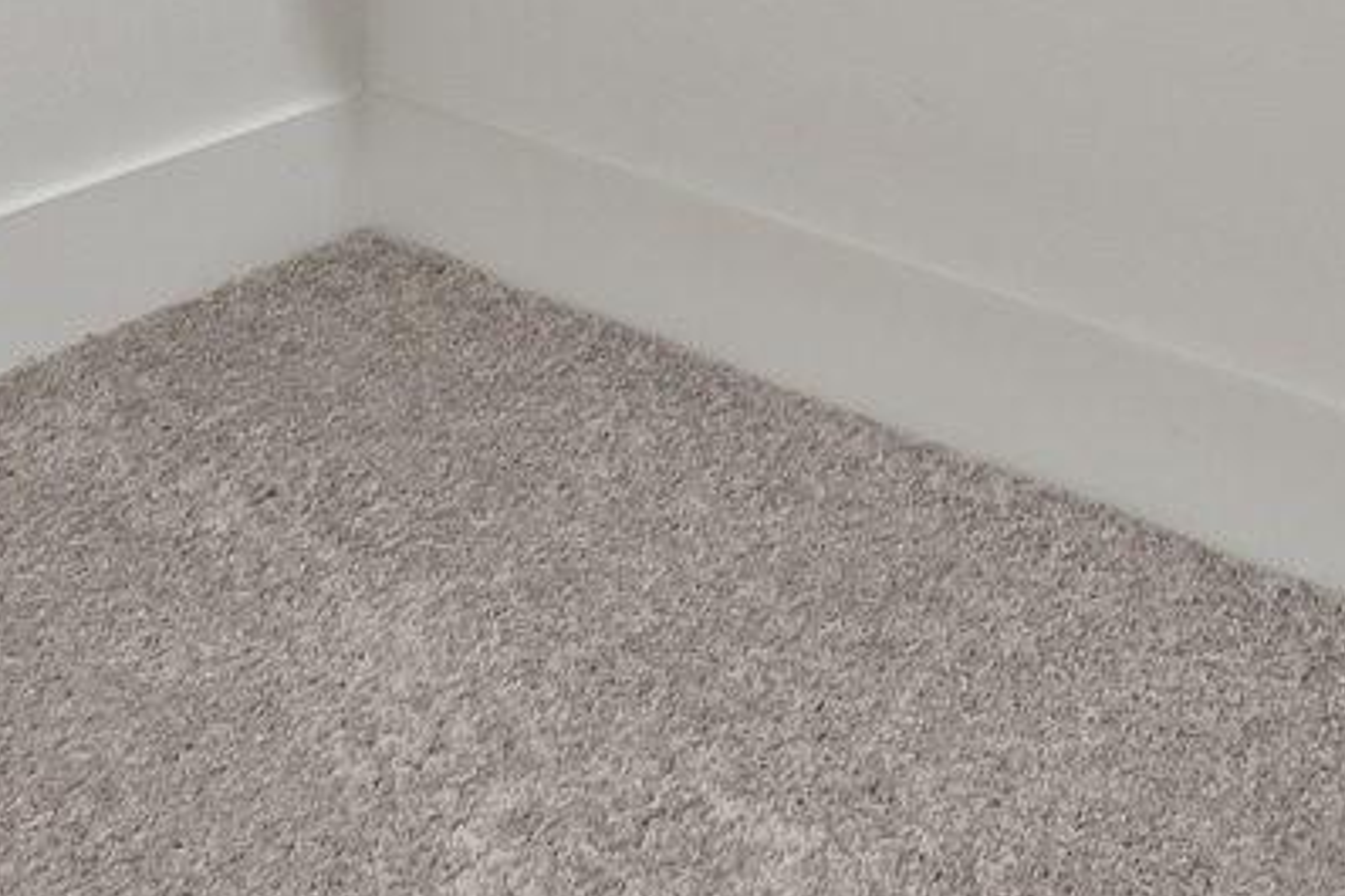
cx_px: 1146
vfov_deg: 15.4
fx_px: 2689
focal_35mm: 72
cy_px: -867
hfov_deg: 27.3
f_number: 9
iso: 250
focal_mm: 14
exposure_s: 1/25
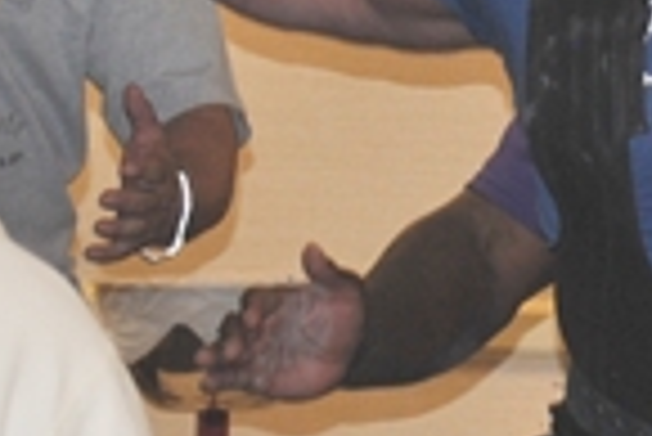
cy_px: 409
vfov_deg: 3.3
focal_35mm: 414
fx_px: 7505
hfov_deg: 5.0
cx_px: 791
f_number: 5.6
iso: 200
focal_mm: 50
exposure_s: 1/60
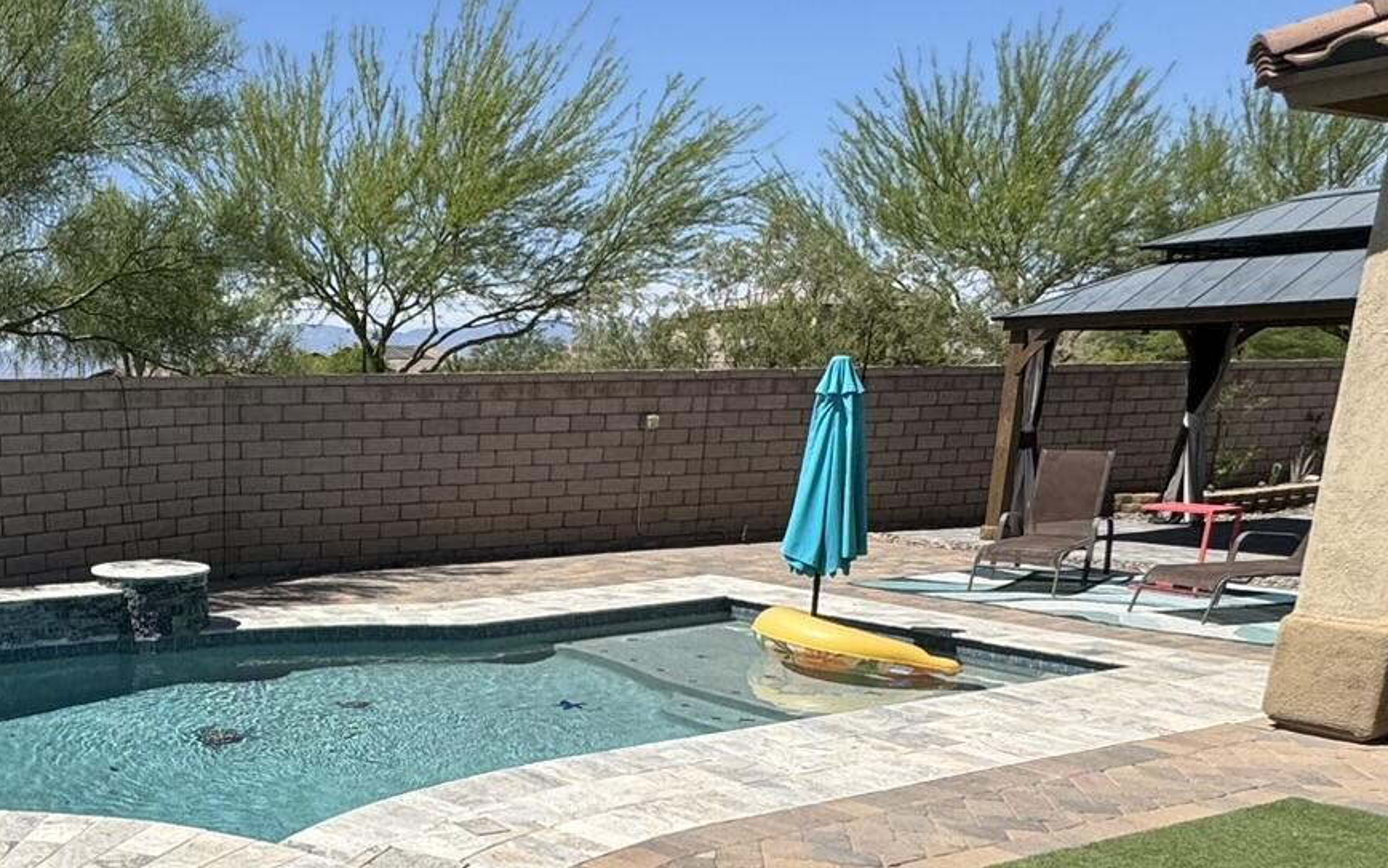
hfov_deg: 50.0
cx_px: 173
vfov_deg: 34.7
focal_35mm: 35
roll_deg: +1.0
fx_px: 1324
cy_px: 740
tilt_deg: -15.3
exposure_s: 1/2674
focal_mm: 2.22
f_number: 2.2
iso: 50
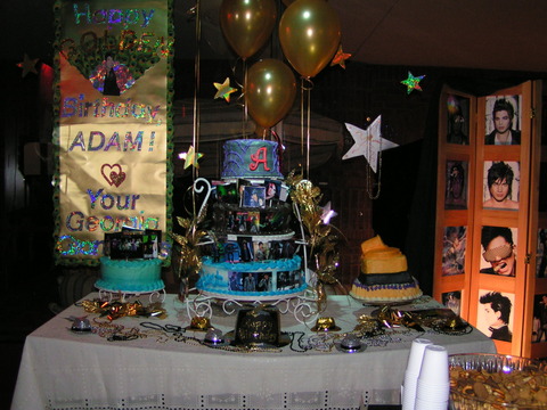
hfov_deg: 49.0
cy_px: 205
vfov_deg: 37.7
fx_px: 600
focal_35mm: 38
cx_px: 274
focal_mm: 5.8
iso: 200
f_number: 2.8
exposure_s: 1/40
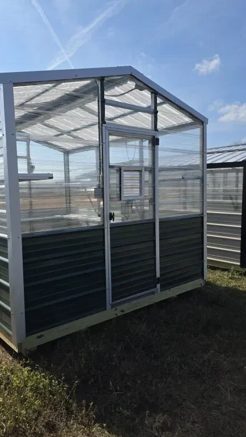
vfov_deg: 71.9
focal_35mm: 26
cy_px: 216
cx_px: 86
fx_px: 301
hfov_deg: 43.9
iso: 80
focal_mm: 6.3
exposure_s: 1/7061
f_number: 1.7
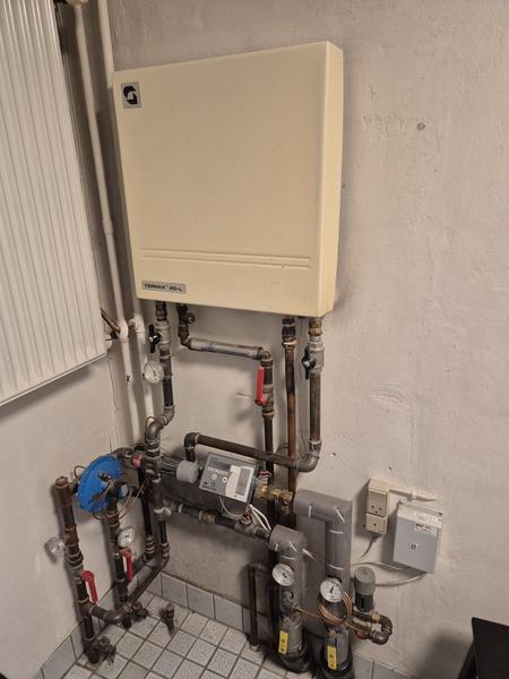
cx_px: 254
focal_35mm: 23
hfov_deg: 58.9
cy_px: 340
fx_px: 451
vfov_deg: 73.9
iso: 400
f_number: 1.8
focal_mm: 5.4
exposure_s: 1/100
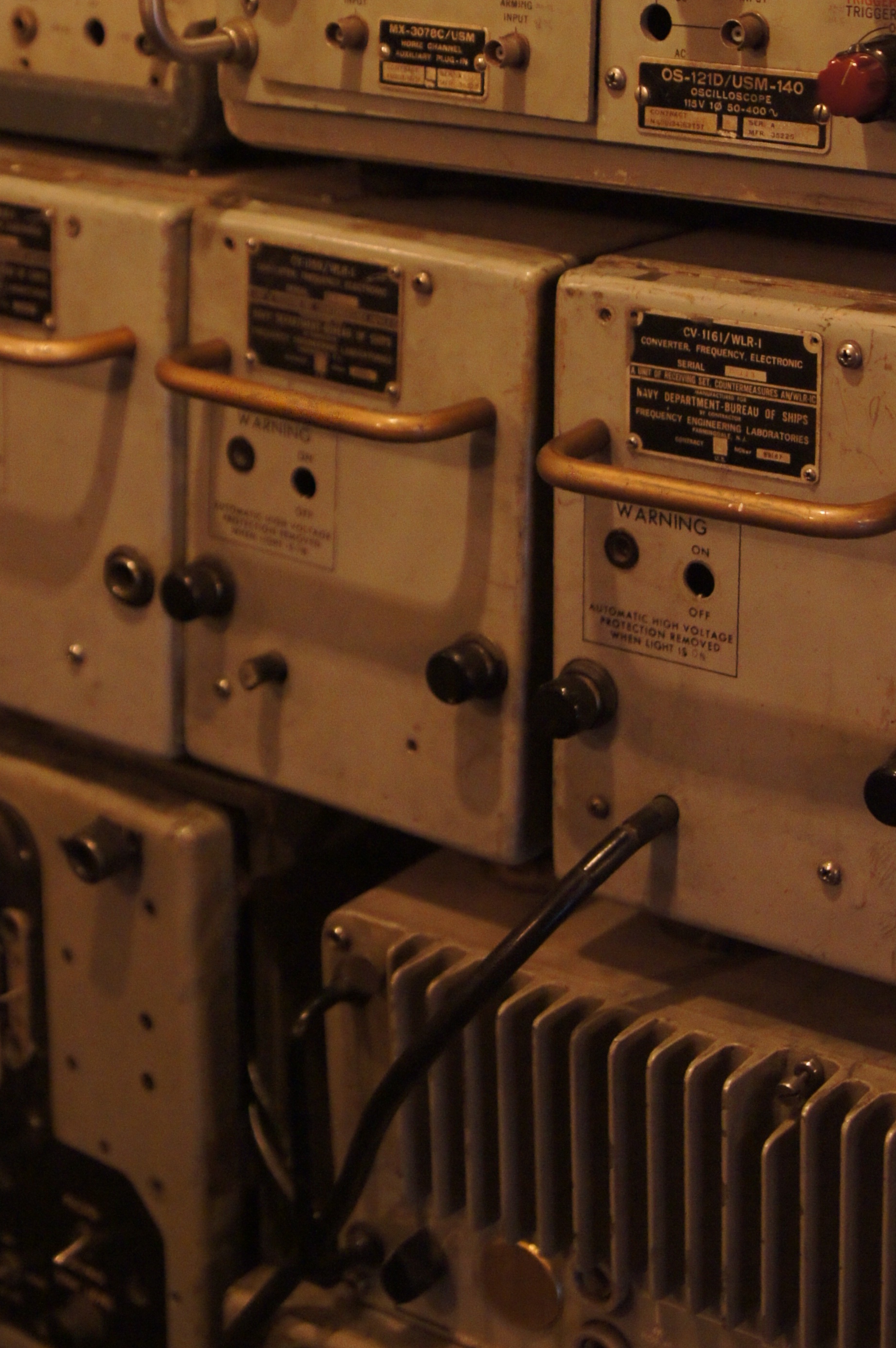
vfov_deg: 27.1
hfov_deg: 18.4
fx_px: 2768
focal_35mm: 74
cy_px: 384
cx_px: 345
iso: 6400
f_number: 2.8
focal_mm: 28
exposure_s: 1/50
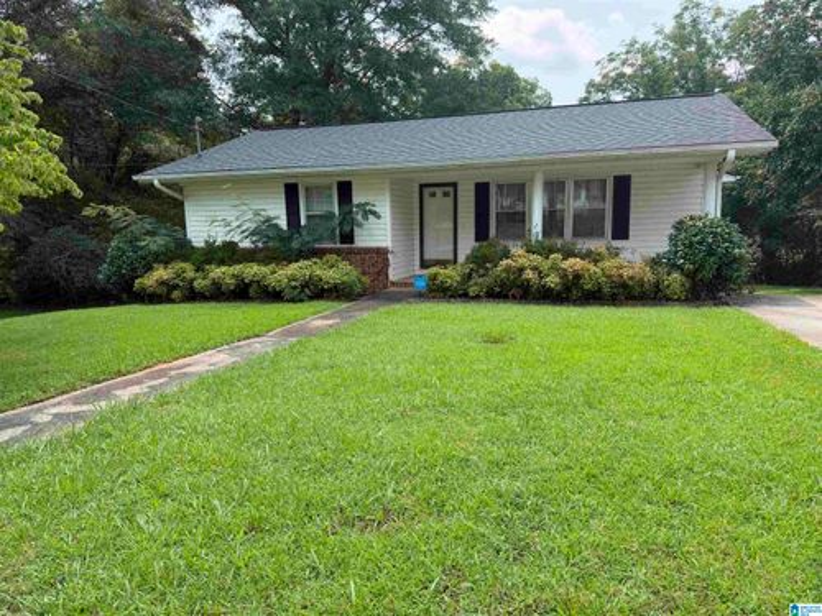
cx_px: 411
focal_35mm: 24
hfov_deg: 71.6
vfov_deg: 56.8
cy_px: 308
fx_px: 570
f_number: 1.78
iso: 80
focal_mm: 6.76
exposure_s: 1/1553
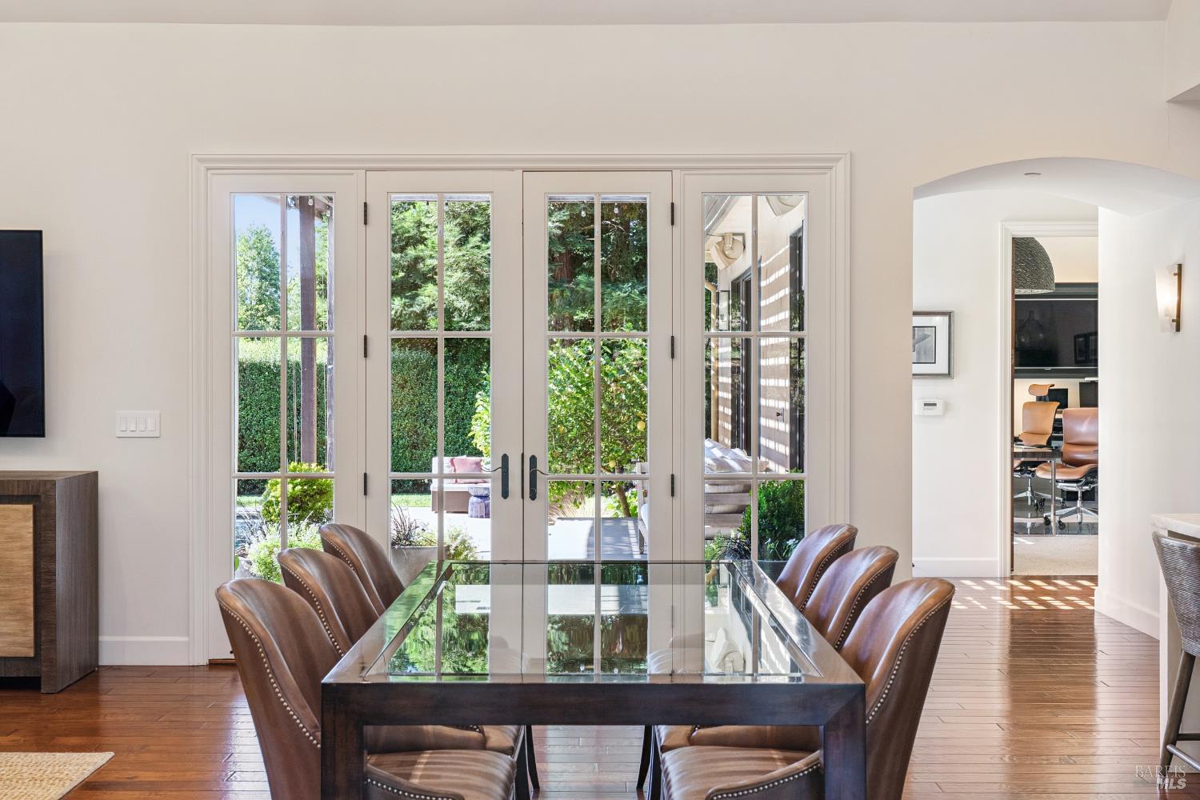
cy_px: 400
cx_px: 600
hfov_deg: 45.4
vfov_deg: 31.2
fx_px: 1433
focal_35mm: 43
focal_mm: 43
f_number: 9
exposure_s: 1/50
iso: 640
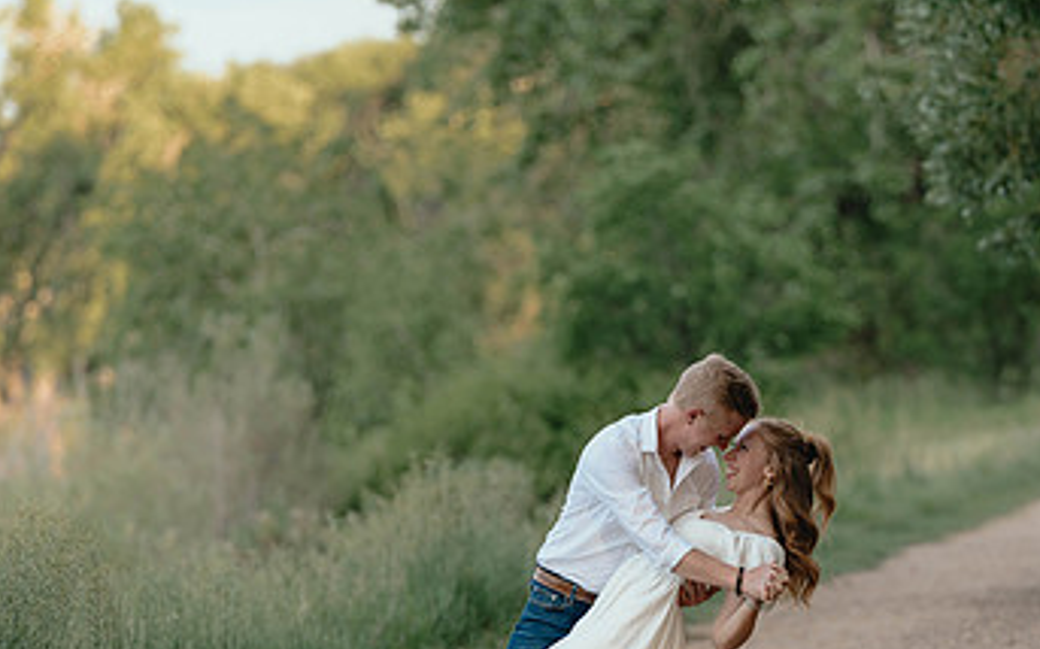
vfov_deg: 3.8
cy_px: 523
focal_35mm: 345
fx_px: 9774
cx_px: 673
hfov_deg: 6.1
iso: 125
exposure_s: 1/320
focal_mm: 200
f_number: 3.5
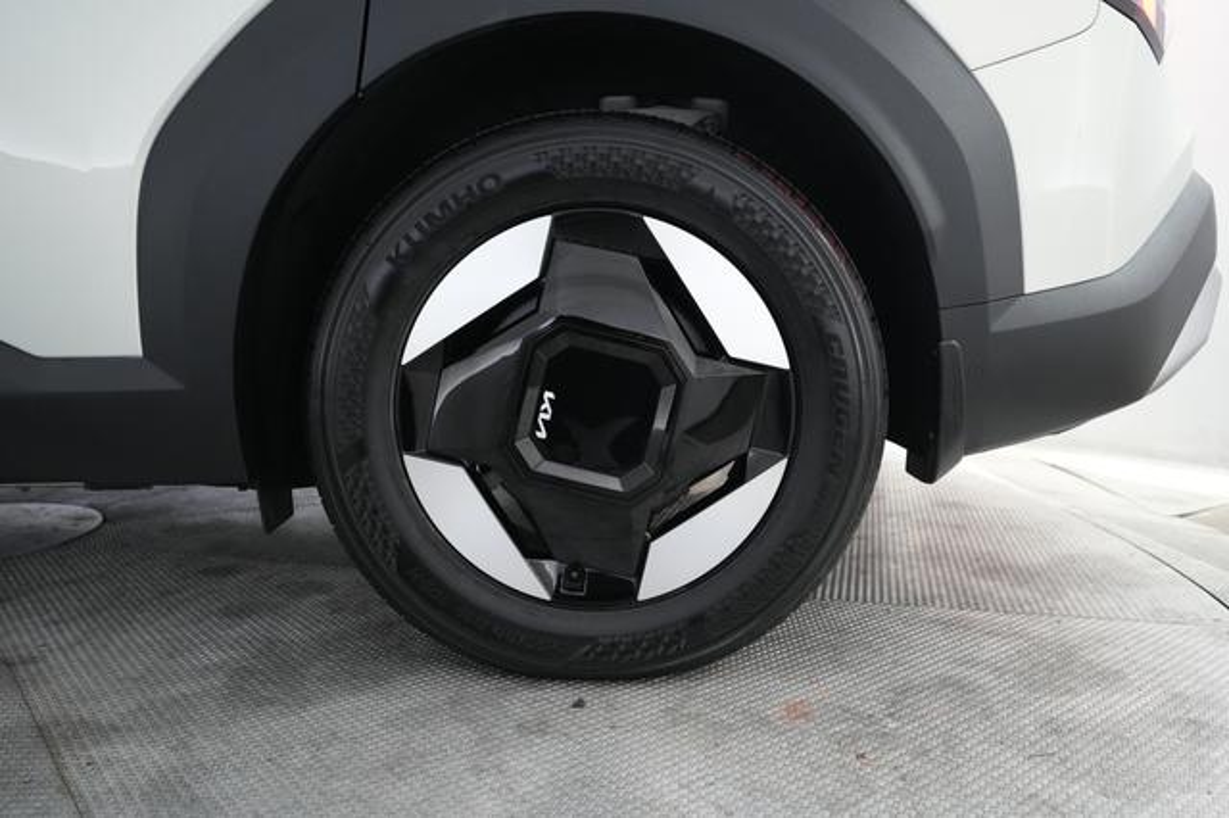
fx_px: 955
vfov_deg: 46.4
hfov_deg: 65.5
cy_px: 409
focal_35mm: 28
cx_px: 614
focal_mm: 28
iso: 4000
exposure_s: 1/160
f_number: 2.8
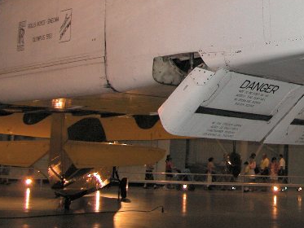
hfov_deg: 24.9
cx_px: 295
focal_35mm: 75
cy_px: 24
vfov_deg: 19.3
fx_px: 659
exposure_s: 1/60
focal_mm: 9
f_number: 2.8
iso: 200
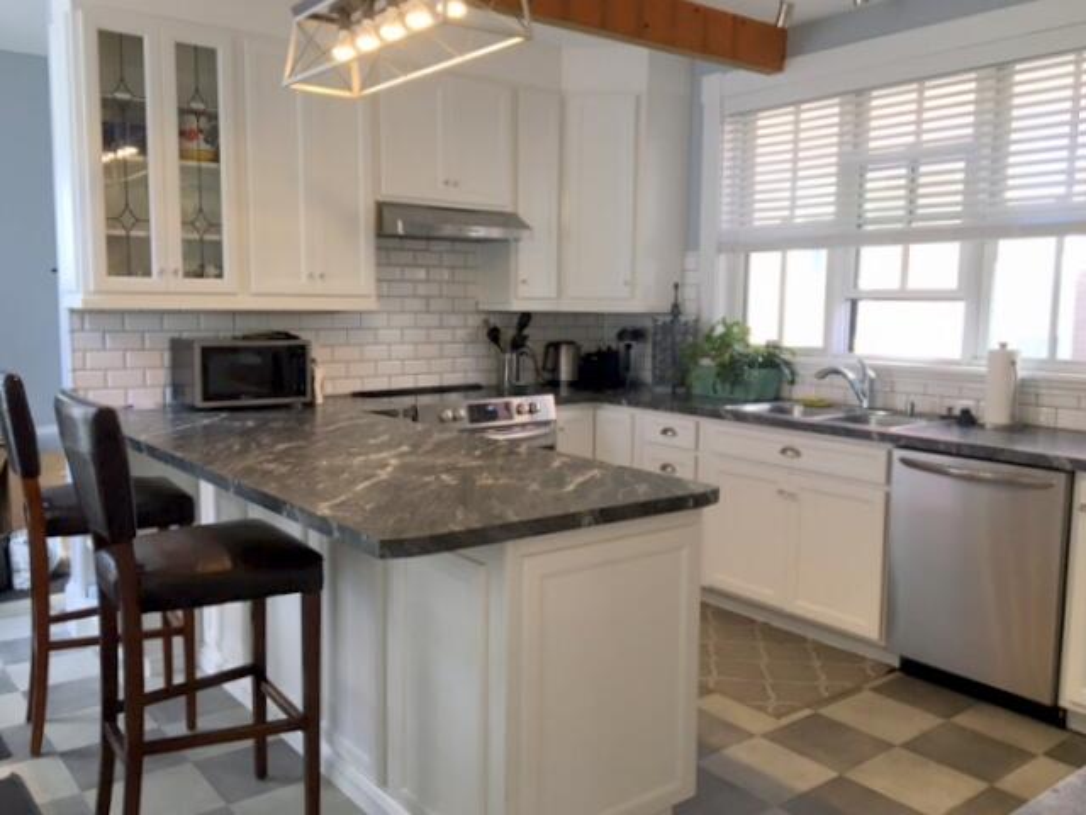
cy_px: 408
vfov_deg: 48.2
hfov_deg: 61.7
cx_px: 543
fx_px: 910
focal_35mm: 29
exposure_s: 1/40
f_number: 2.2
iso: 25
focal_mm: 4.15
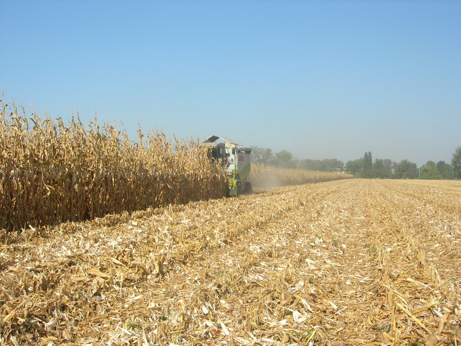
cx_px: 230
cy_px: 173
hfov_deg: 49.0
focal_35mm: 38
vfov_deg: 37.7
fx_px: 506
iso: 64
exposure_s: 1/465
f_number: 4.8
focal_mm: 7.8
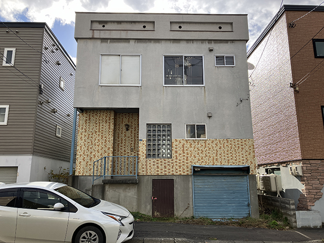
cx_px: 162
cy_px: 122
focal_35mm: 28
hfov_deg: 63.4
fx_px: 262
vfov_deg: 49.7
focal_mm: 3.99
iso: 32
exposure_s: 1/1156
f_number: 1.8
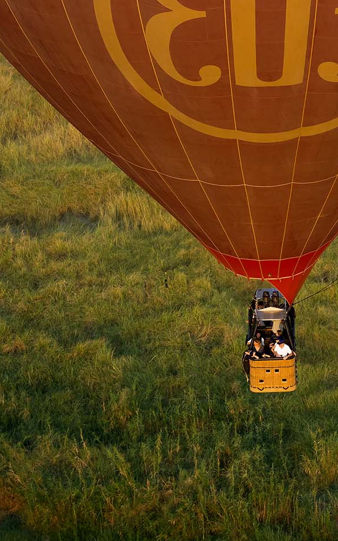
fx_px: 4612
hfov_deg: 4.2
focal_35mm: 313
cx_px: 273
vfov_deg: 6.7
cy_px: 147
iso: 1250
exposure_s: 1/640
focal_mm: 200
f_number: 11
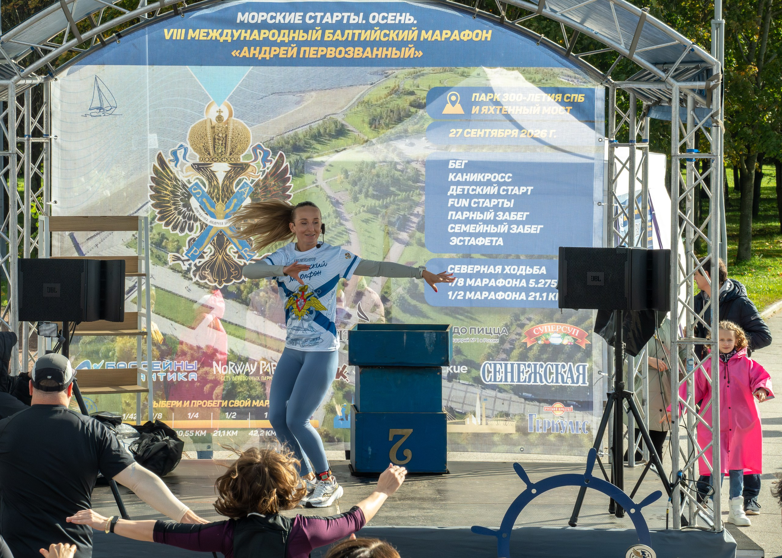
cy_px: 232
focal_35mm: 142
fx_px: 3162
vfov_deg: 10.1
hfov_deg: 14.1
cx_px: 315
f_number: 14
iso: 1600
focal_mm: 103
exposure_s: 1/1000
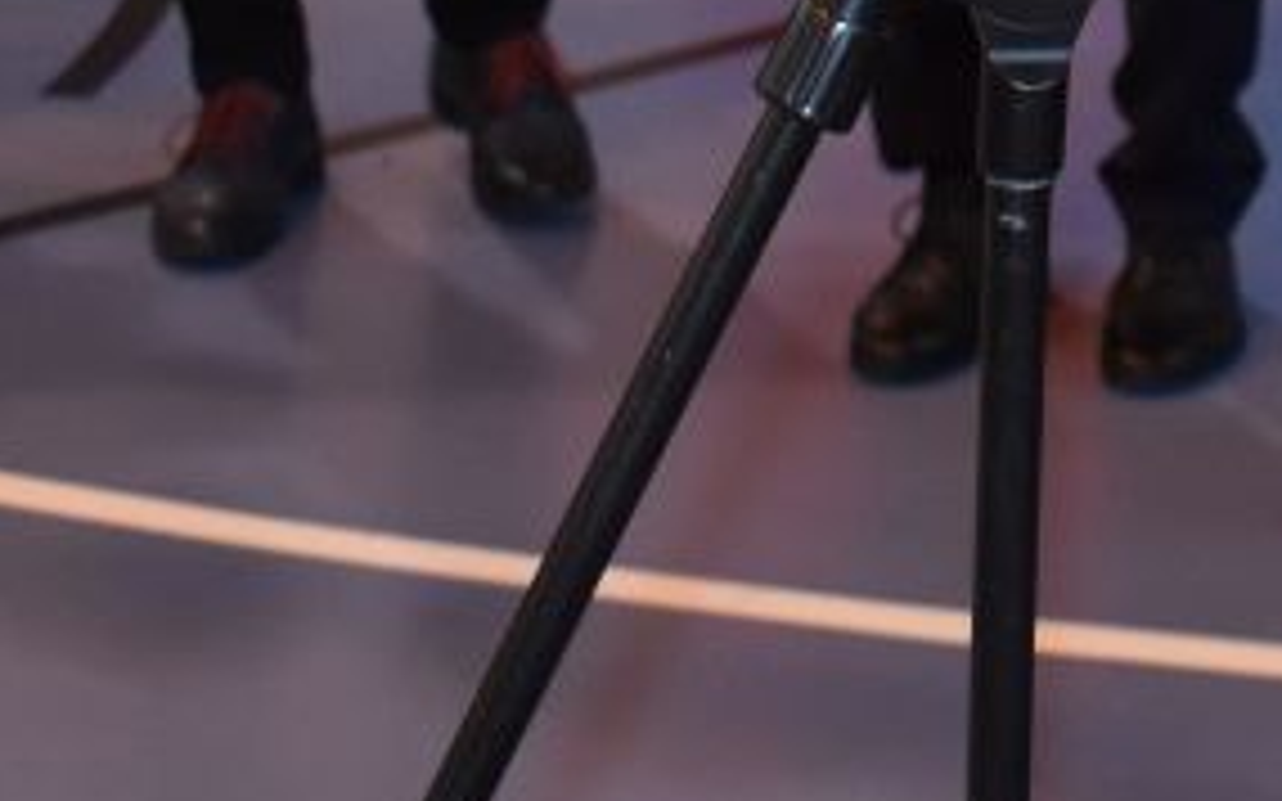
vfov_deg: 7.0
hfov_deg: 11.5
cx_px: 1777
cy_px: -1094
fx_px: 6183
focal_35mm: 177
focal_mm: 22
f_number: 3.8
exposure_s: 1/60
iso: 1000
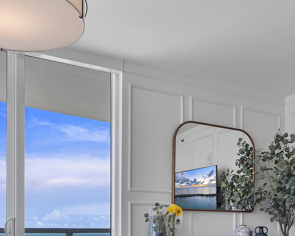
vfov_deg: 30.6
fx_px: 402
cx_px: 174
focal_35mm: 46
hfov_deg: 40.2
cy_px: 231
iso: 640
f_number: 8
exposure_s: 1/200
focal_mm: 16
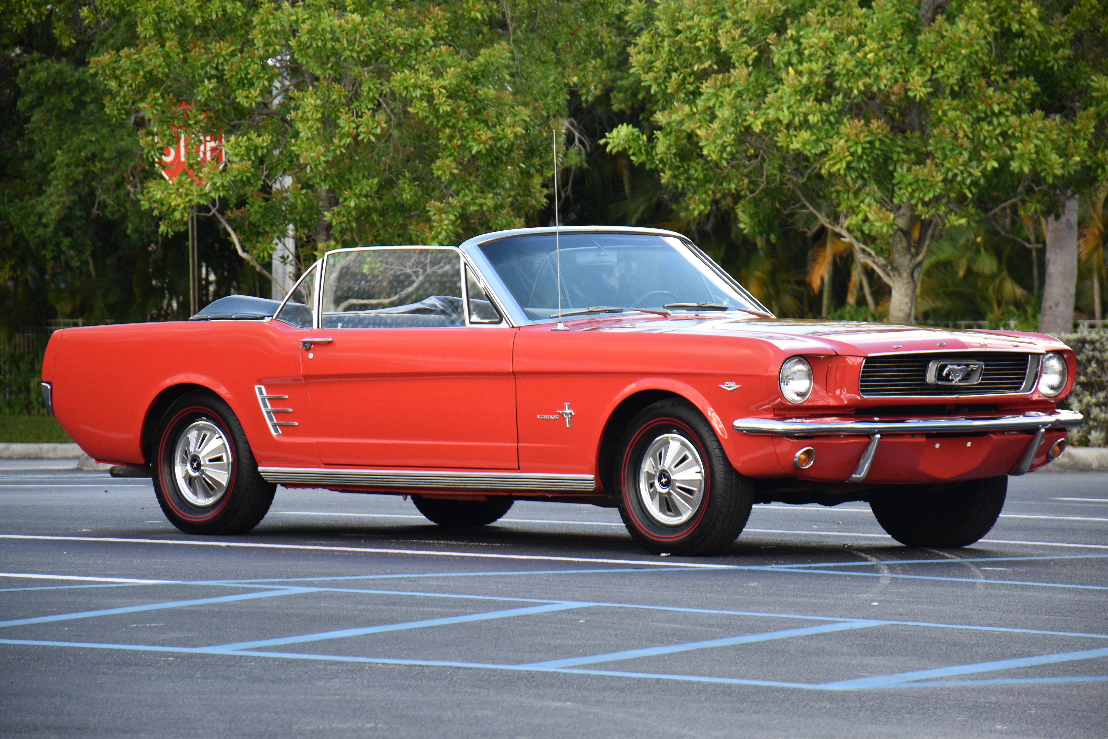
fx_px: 6001
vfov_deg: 7.0
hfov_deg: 10.5
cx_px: 554
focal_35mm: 195
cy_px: 370
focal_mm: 130
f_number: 5.6
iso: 400
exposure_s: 1/100
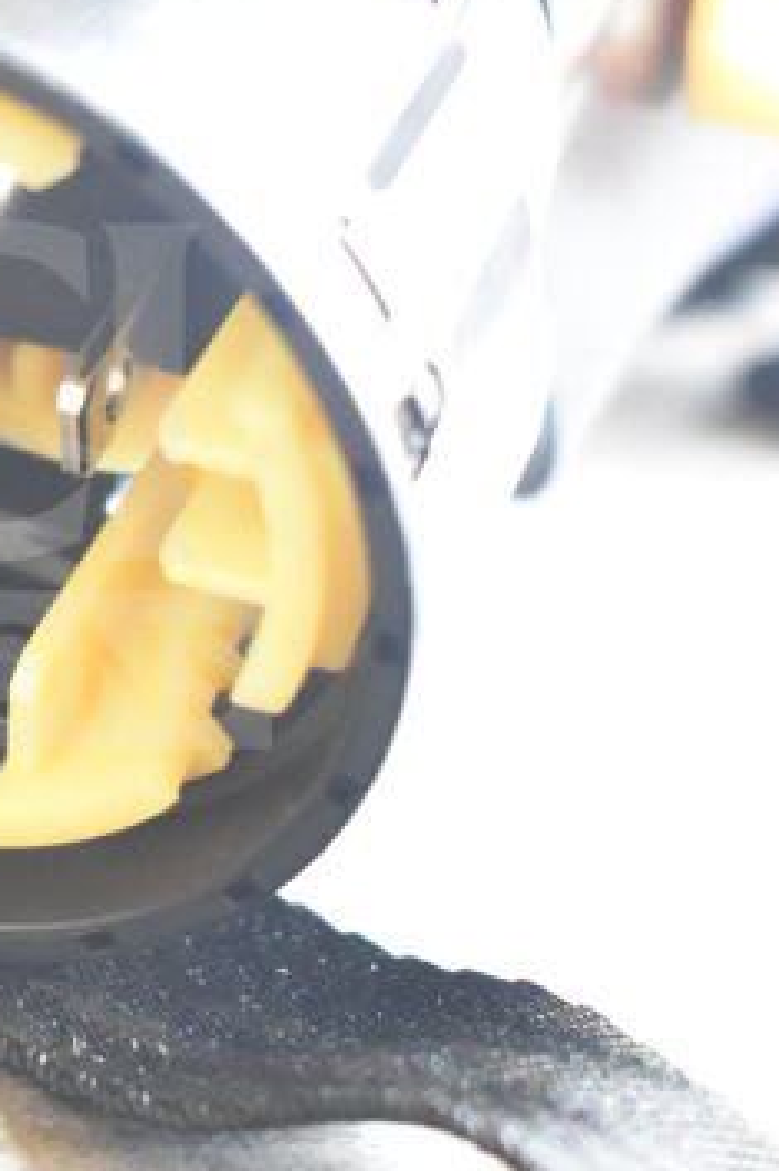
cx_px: -103
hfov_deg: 9.7
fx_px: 4548
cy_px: 484
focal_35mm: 140
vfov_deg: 14.7
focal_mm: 36
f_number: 4.8
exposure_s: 1/60
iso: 6400
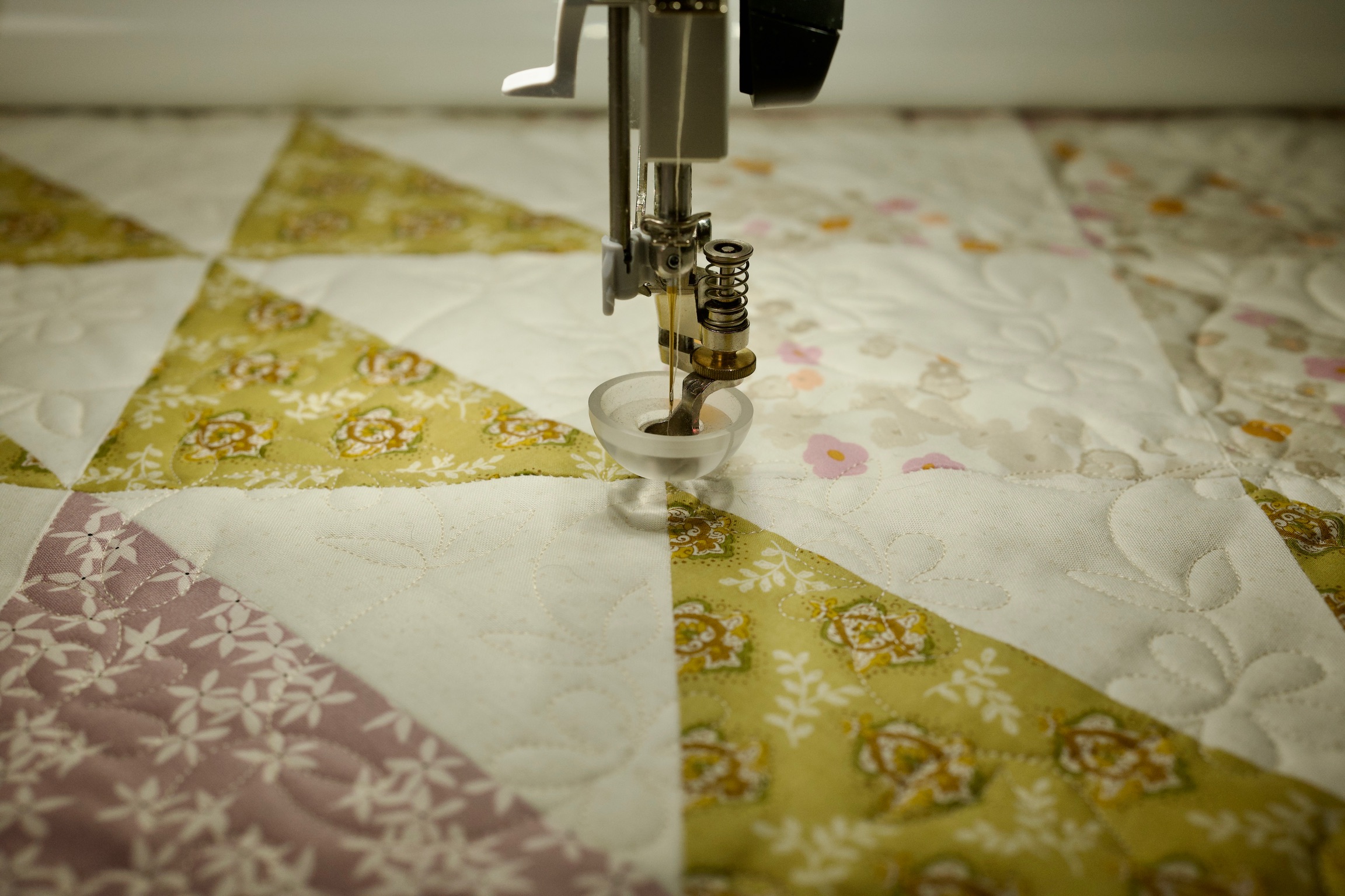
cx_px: 672
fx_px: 1513
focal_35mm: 40
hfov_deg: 47.9
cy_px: 448
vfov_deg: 33.0
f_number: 4
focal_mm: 27
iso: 400
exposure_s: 1/500
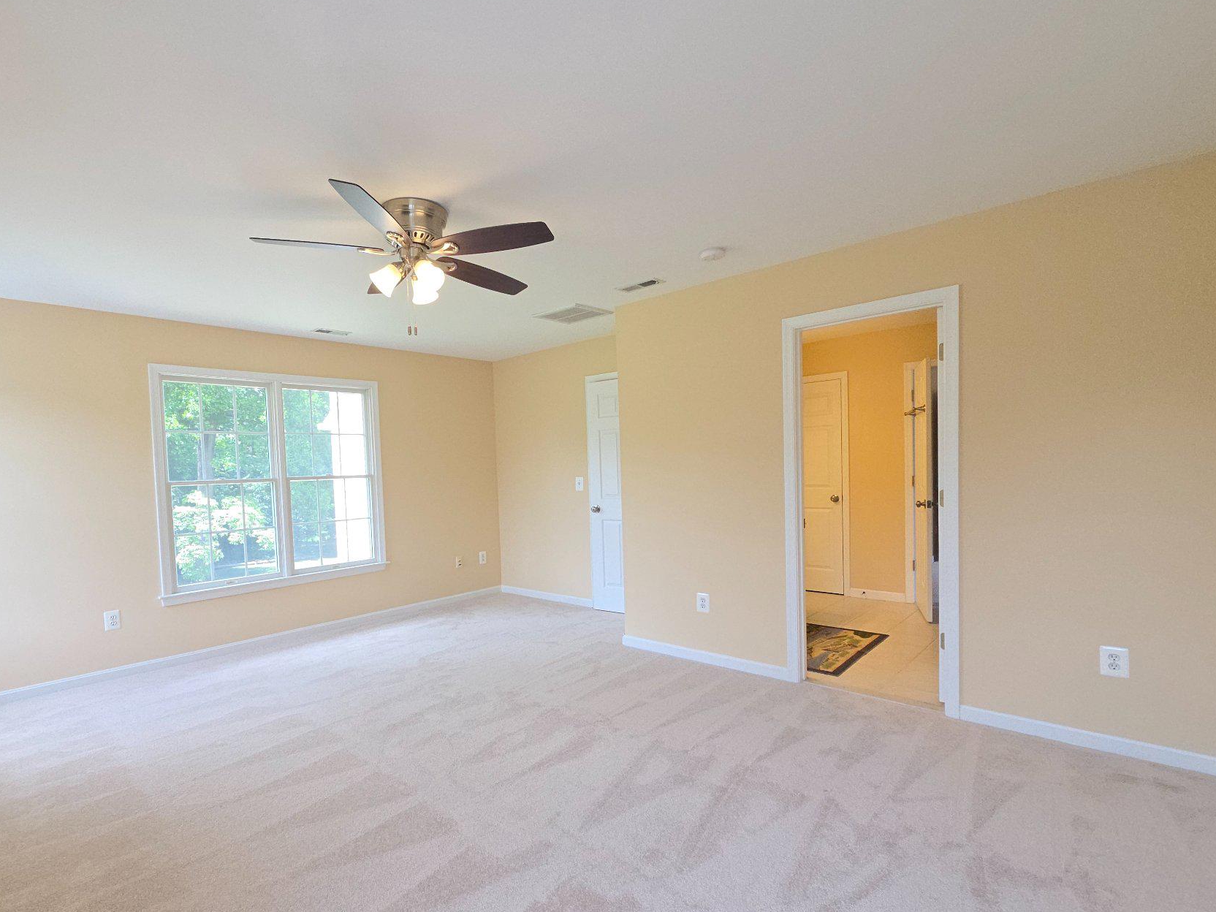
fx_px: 562
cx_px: 522
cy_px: 493
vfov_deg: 78.0
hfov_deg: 93.9
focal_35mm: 16
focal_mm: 2.2
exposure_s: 1/120
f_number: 2.2
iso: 100
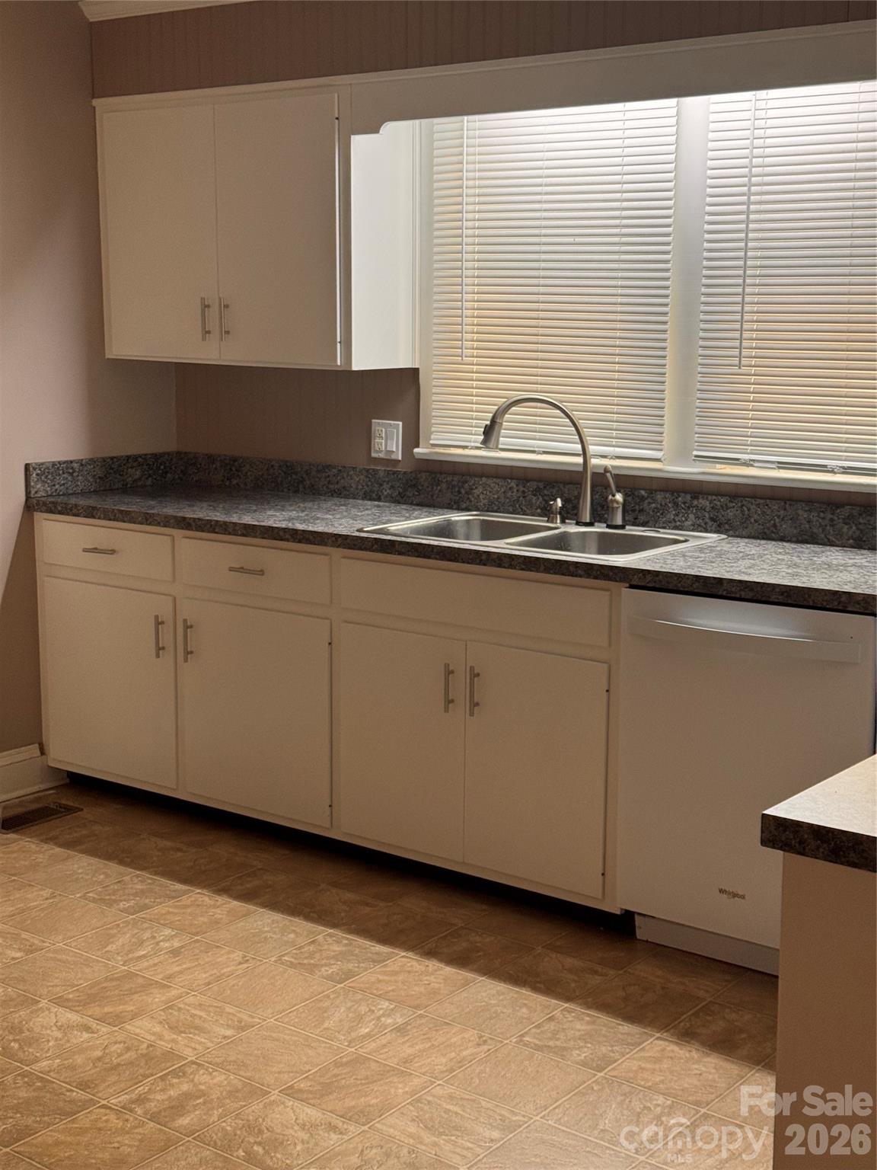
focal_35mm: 48
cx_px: 438
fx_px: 1621
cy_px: 585
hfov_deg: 30.3
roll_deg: -2.3
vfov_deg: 39.7
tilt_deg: -8.7
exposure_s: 1/60
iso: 125
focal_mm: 6.76
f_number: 1.78
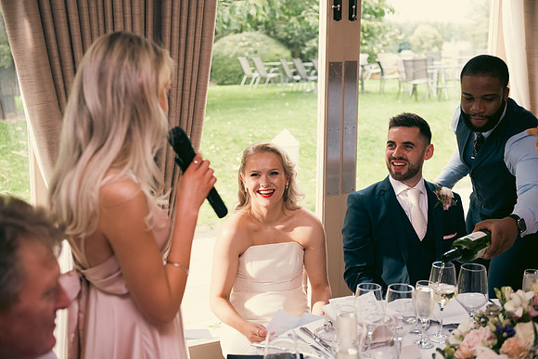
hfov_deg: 39.6
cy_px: 180
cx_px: 269
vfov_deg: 27.0
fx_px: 747
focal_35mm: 50
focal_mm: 50
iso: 640
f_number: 3.5
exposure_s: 1/160
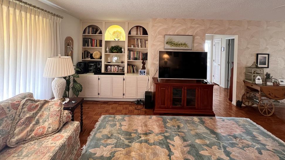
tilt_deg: -0.8
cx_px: 141
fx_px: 113
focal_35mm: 15
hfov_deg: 103.0
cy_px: 50
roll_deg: -1.4
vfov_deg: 68.0
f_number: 1.8
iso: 320
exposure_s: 1/60
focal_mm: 1.57
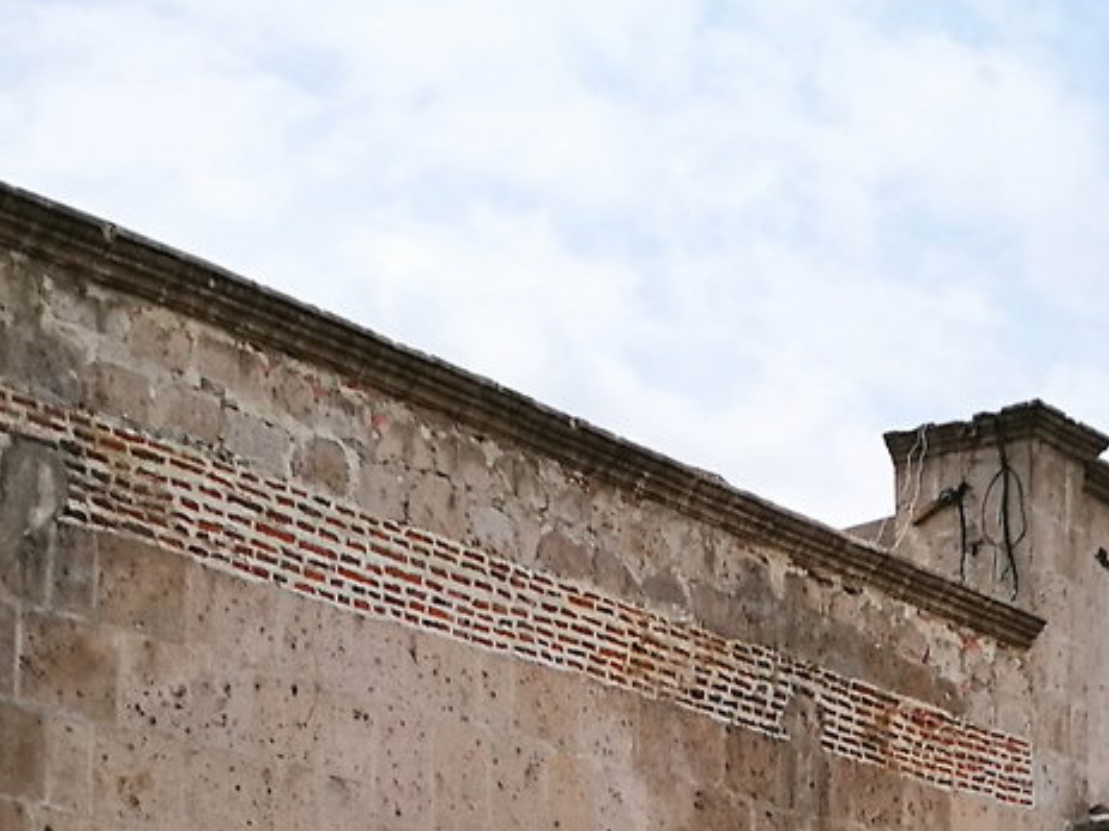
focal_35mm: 70
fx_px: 2242
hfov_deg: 27.5
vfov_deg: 20.3
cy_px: 843
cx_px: 786
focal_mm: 4.5
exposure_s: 1/1534
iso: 50
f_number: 2.2
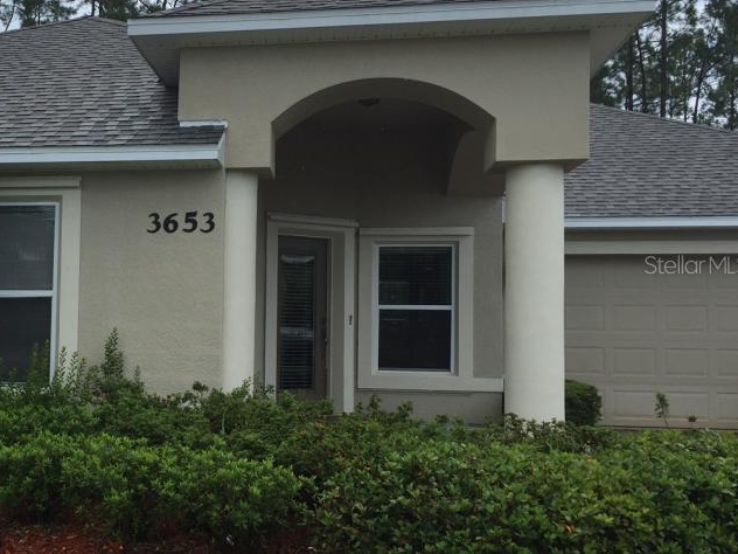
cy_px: 265
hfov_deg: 39.0
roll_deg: -1.2
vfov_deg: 30.9
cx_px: 156
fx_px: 1002
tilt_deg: +1.3
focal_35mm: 47
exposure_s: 1/1199
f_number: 2.2
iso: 32
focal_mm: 4.15
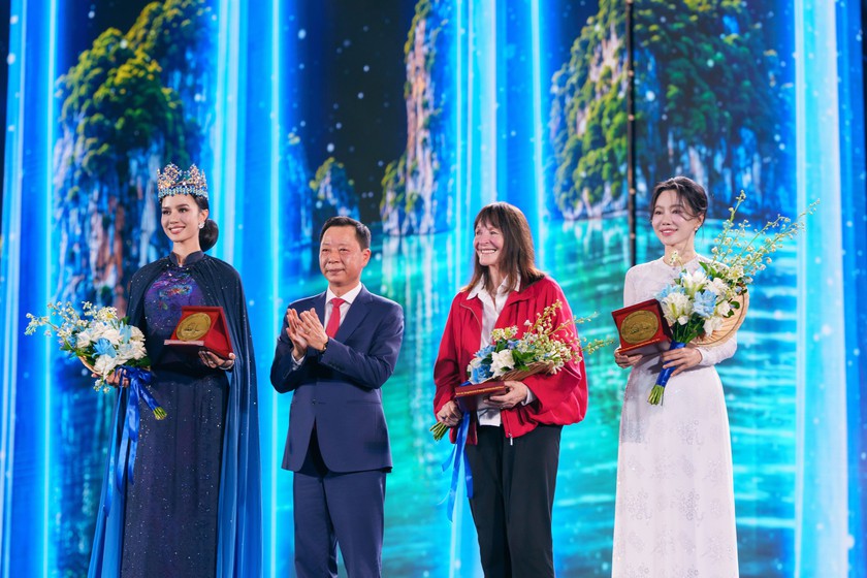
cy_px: 289
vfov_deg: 10.9
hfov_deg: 16.3
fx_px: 3034
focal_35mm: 126
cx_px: 434
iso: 1000
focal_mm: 126
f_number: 4.5
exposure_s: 1/200
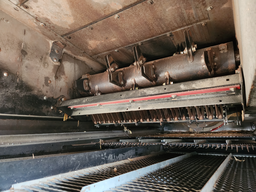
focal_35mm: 23
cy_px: 96
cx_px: 128
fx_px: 170
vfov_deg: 58.9
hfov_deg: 73.9
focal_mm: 5.4
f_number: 1.8
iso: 1000
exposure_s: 1/24
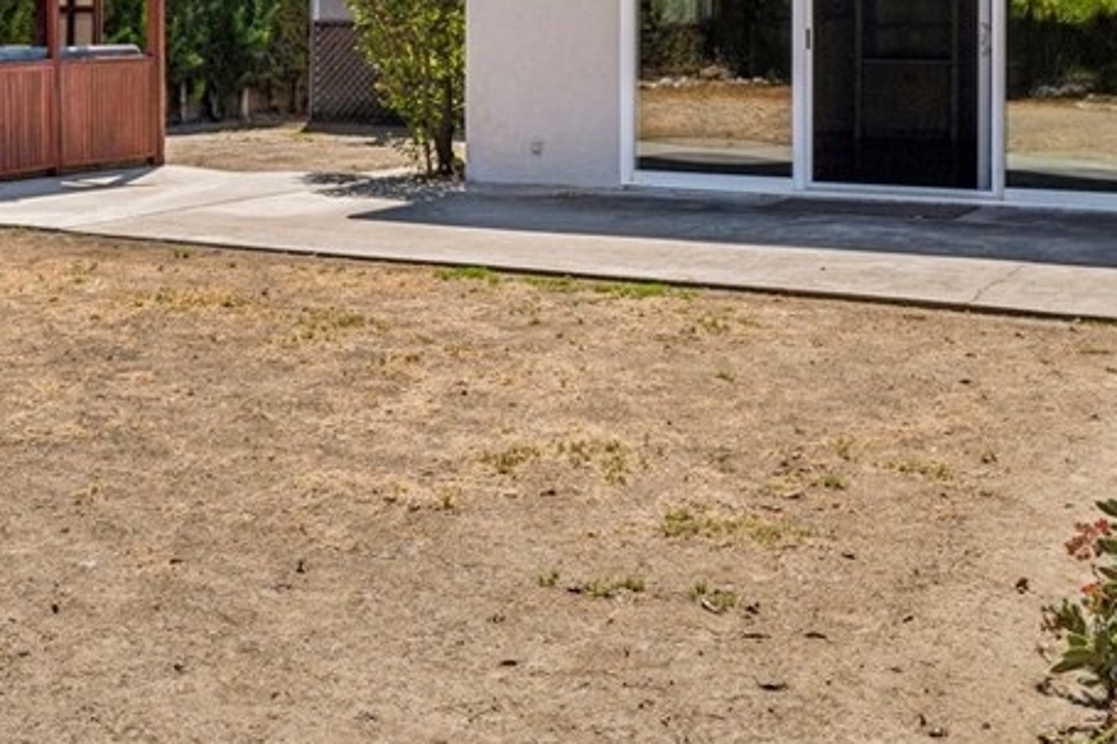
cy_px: 42
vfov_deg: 24.2
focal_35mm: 54
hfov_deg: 36.3
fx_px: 1675
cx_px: 336
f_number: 8
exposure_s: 1/500
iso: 100
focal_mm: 24
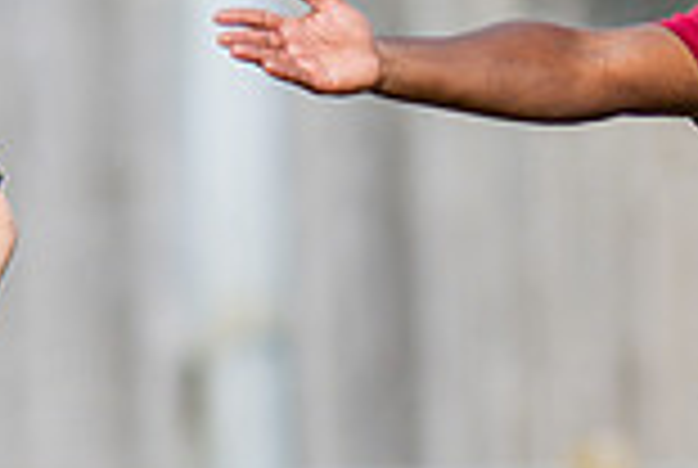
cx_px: -306
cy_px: 495
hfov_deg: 1.1
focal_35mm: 1958
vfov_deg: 0.7
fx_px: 38036
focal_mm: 300
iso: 125
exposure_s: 1/1600
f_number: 2.8
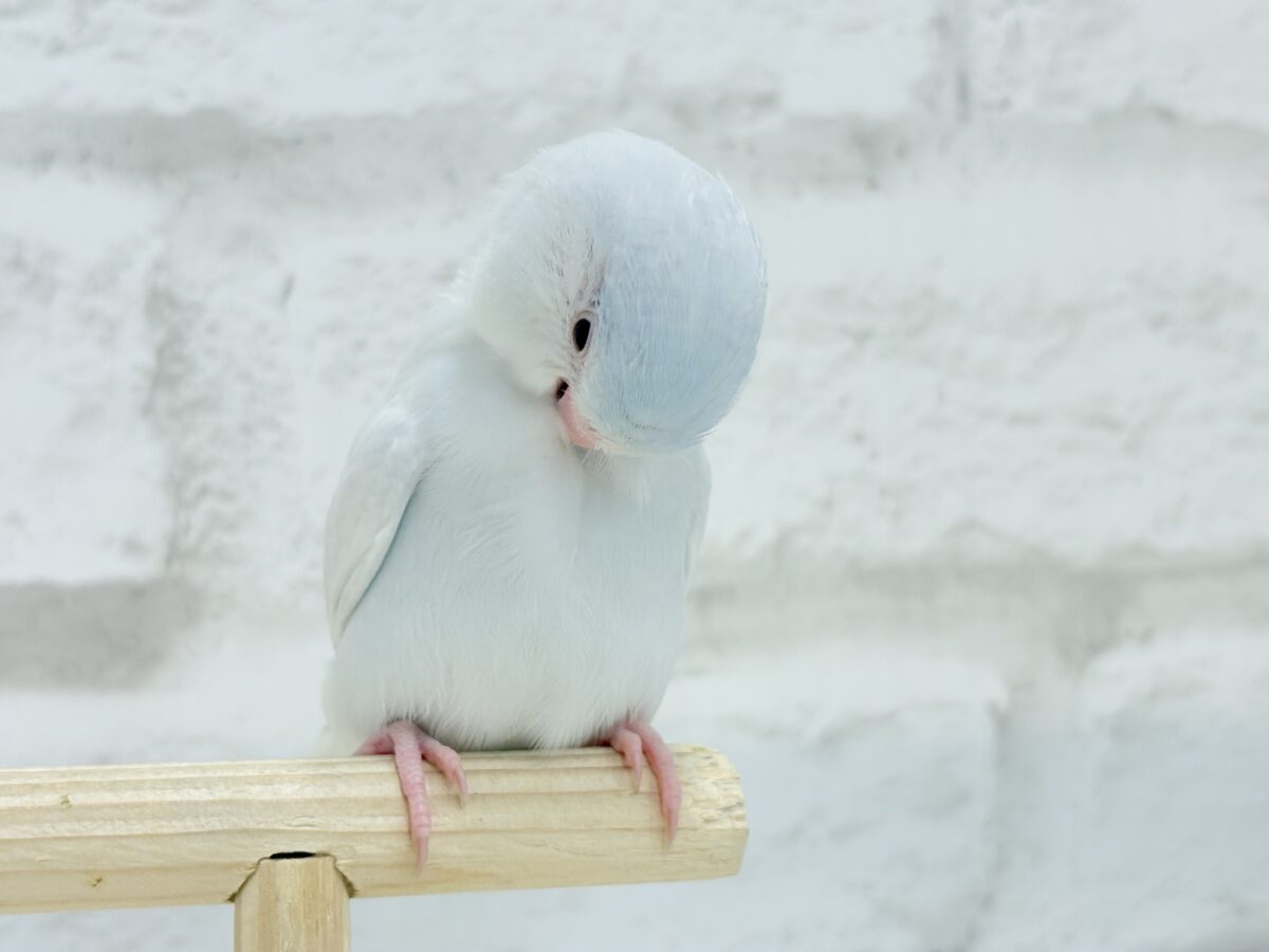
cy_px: 476
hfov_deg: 36.8
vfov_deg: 28.0
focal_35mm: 52
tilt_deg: -0.9
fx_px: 1906
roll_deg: +1.5
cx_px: 634
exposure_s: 1/100
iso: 64
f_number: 1.6
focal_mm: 5.96
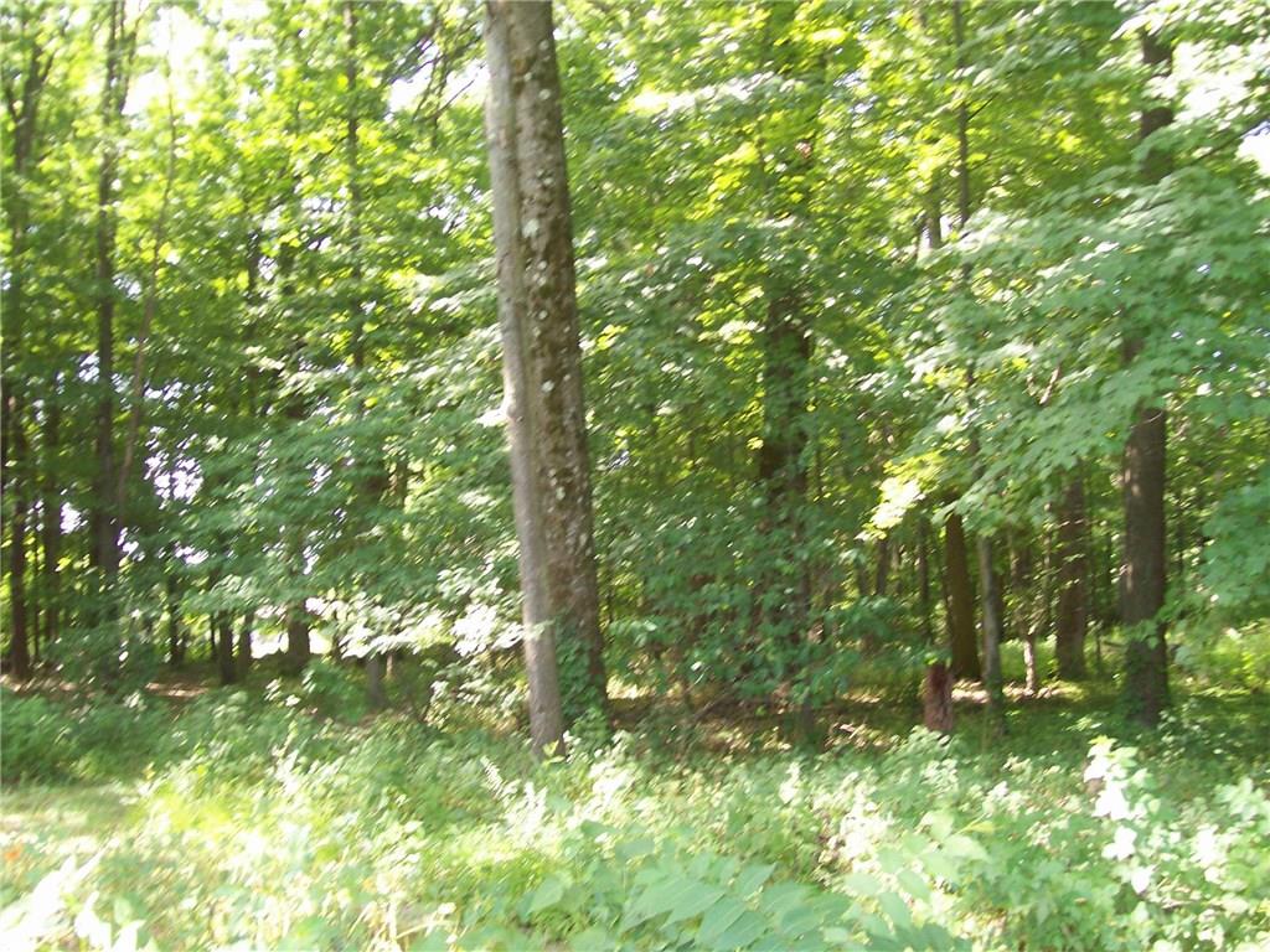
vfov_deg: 39.7
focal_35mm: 36
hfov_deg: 51.4
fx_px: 1321
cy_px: 476
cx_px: 635
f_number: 2.7
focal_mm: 6
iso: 140
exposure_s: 1/64
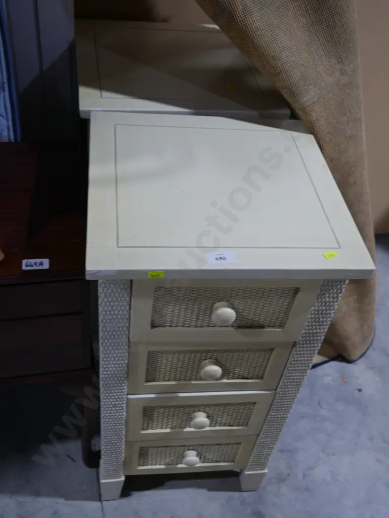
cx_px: 194
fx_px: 569
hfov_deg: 37.8
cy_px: 259
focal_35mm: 38
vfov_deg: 49.0
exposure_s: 1/60
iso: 250
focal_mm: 19
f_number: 4.1
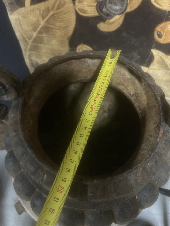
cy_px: 113
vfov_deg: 67.3
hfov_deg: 53.1
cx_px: 85
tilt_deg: -62.9
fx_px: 170
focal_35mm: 26
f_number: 1.5
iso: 500
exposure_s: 1/25
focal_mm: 5.7
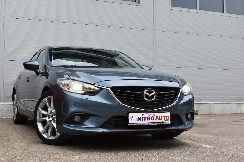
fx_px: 346
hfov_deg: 38.9
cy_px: 81
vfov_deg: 26.5
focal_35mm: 51
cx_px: 122
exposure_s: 1/250
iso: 200
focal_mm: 34
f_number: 7.1
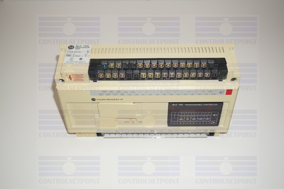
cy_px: 94
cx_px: 142
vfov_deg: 30.7
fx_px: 343
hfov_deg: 45.0
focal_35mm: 44
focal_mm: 29
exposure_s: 1/60
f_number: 4.5
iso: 500
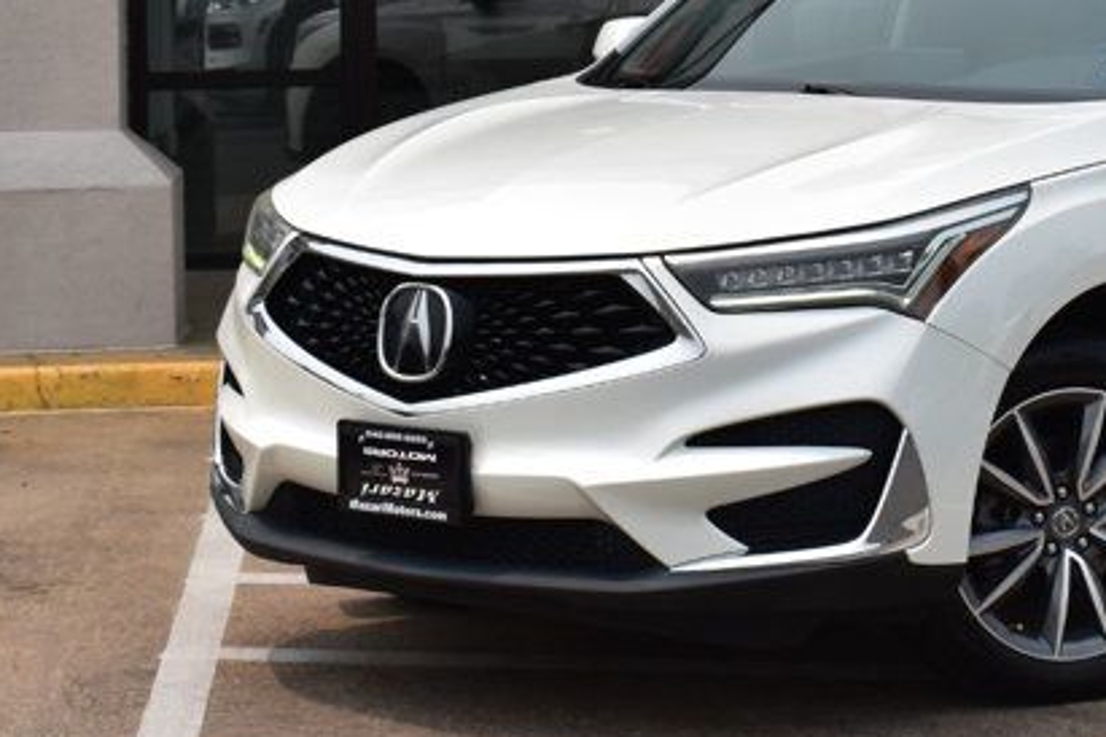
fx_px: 3901
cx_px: 963
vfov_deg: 10.7
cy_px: -78
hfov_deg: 16.0
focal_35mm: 127
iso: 220
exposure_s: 1/500
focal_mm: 34
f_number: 11
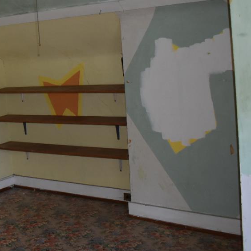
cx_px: -21
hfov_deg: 26.1
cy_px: 66
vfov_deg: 27.8
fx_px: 500
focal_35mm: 61
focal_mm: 18
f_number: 3.5
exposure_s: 1/125
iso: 800
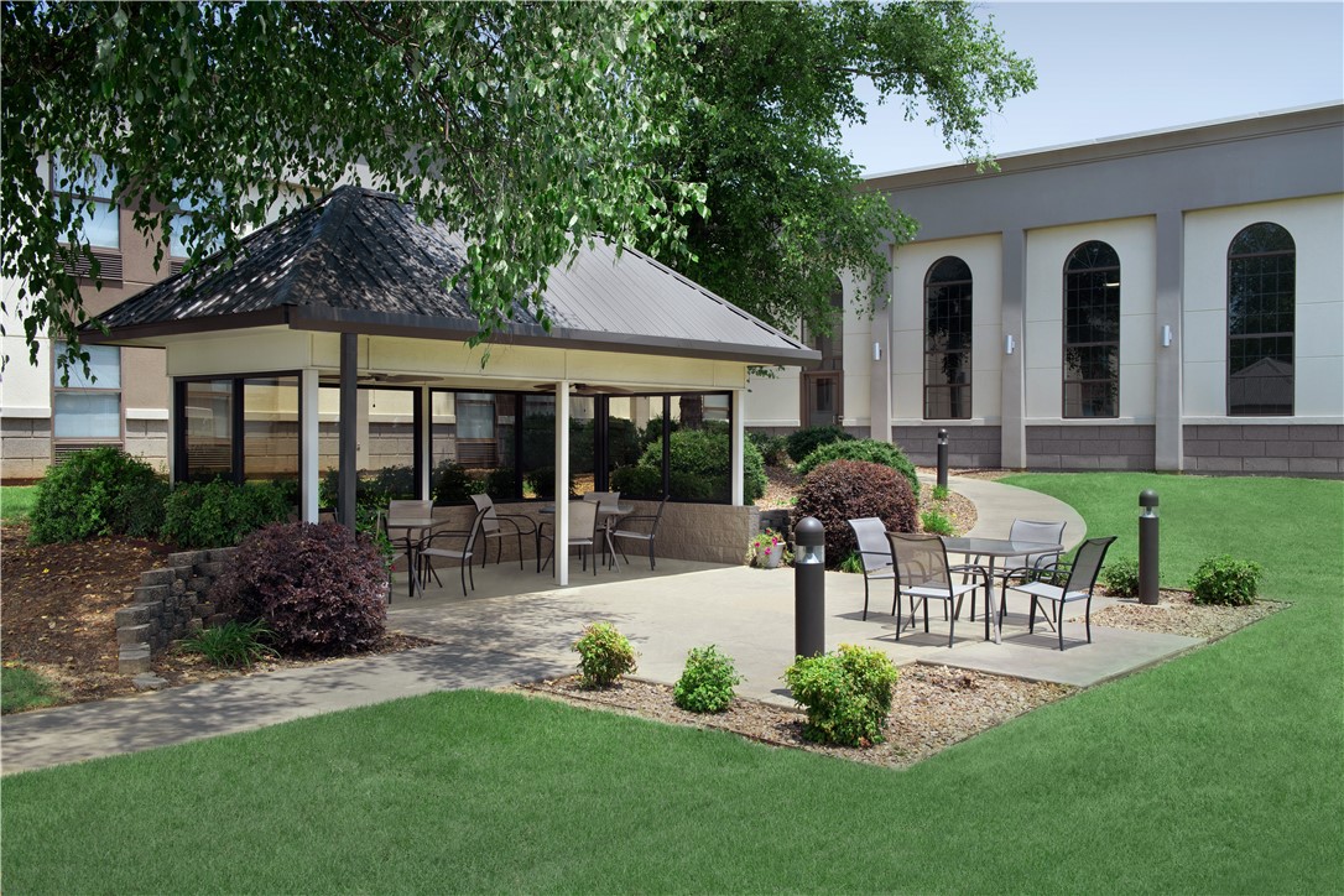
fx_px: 1269
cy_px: 448
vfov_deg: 38.9
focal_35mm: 34
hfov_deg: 55.8
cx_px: 672
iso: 200
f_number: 11
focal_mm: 34
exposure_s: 1/160
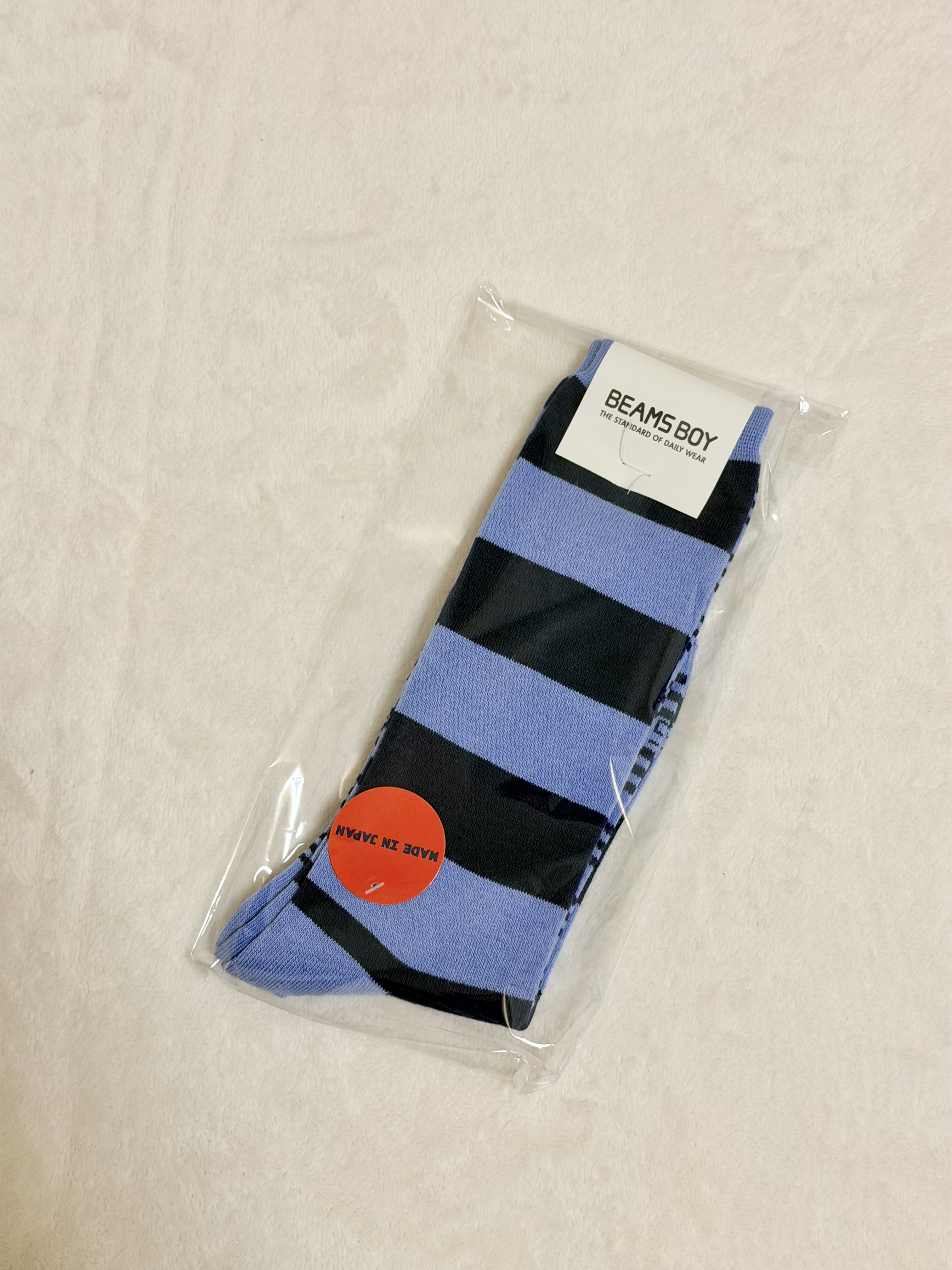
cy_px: 635
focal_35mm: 48
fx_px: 1760
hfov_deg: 30.3
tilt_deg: -75.7
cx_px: 476
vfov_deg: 39.7
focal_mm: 6.76
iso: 125
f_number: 1.78
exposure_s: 1/60
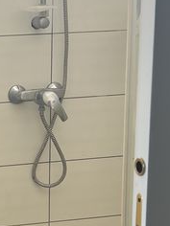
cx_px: -96
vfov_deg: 17.7
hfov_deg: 12.7
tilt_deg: -11.6
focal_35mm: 110
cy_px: 177
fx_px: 720
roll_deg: +1.6
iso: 125
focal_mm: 5.7
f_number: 1.5
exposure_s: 1/121
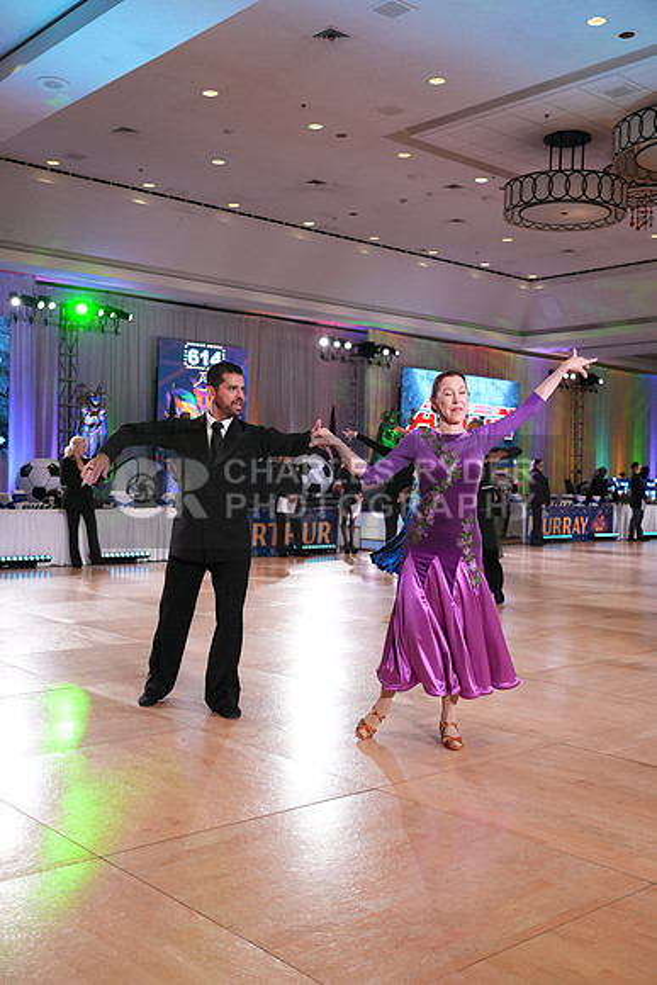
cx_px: 328
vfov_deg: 54.4
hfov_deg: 37.9
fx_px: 957
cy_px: 492
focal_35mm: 35
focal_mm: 35
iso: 2000
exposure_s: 1/400
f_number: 4
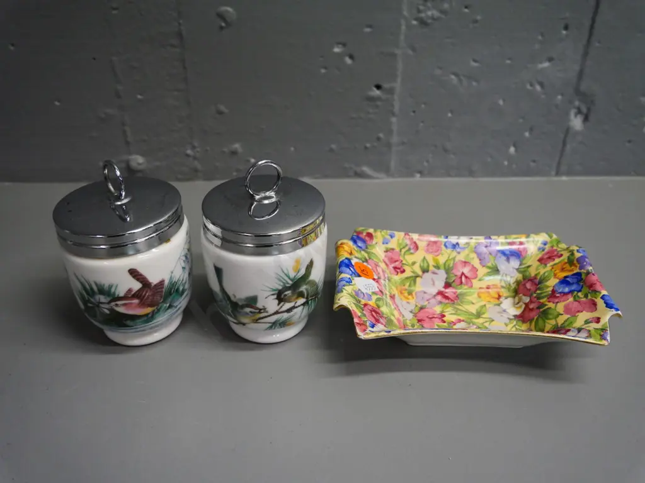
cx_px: 322
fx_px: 634
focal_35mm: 34
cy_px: 242
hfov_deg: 54.0
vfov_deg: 41.8
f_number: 3.8
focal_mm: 17
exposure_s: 1/200
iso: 1600
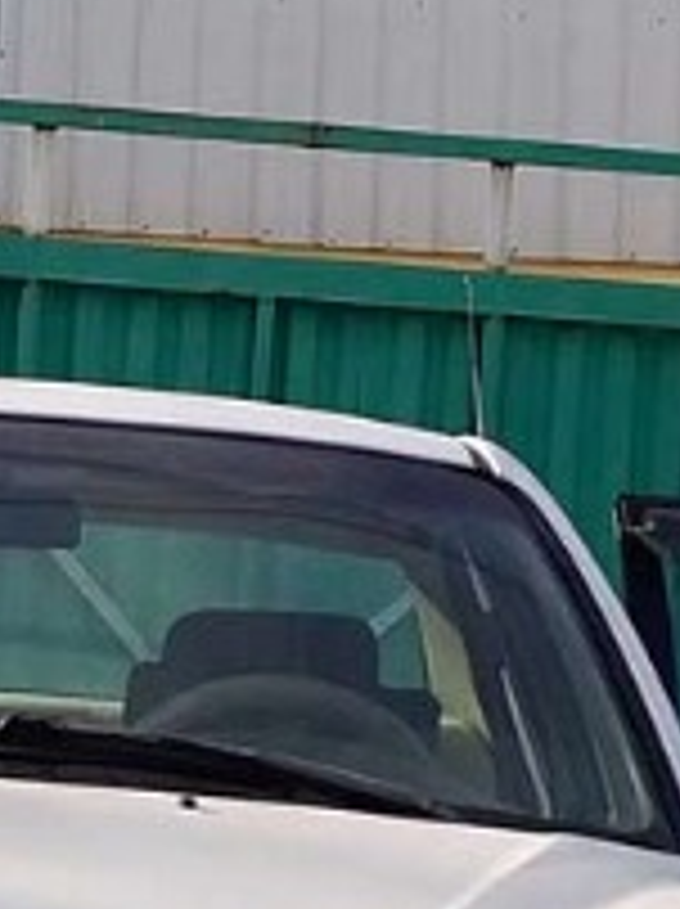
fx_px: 4357
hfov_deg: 8.9
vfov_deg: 11.9
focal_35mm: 166
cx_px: -18
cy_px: 666
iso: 40
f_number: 2.2
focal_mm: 3.3
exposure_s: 1/936
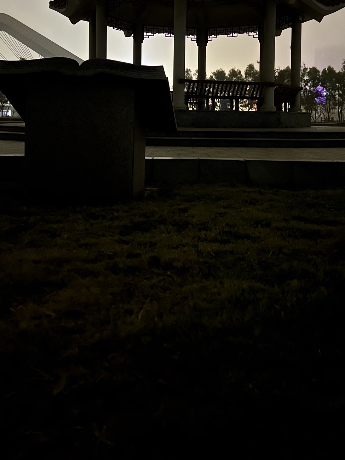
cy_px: 114
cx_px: 186
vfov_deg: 45.2
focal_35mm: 40
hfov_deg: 35.9
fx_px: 532
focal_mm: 5.7
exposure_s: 1/7
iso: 1000
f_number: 1.5
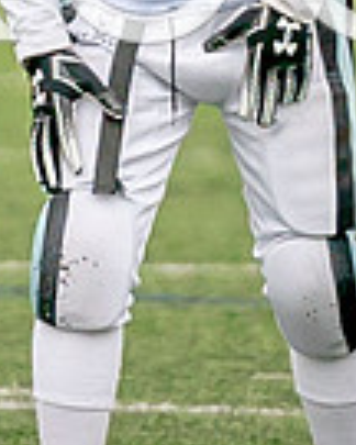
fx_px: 31516
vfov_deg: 0.8
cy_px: 5
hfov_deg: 0.6
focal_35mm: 2393
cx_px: 153
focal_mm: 200
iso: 400
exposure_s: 1/2000
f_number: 2.8
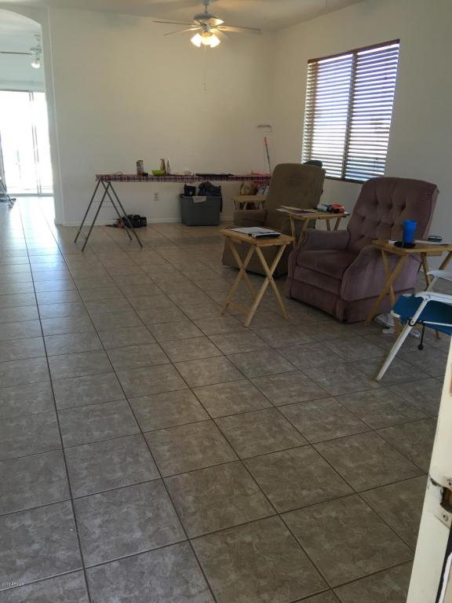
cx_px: 226
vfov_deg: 61.7
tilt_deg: -16.0
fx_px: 505
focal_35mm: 29
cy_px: 302
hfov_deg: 48.2
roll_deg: -2.0
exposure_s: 1/33
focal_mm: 4.15
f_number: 2.2
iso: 32
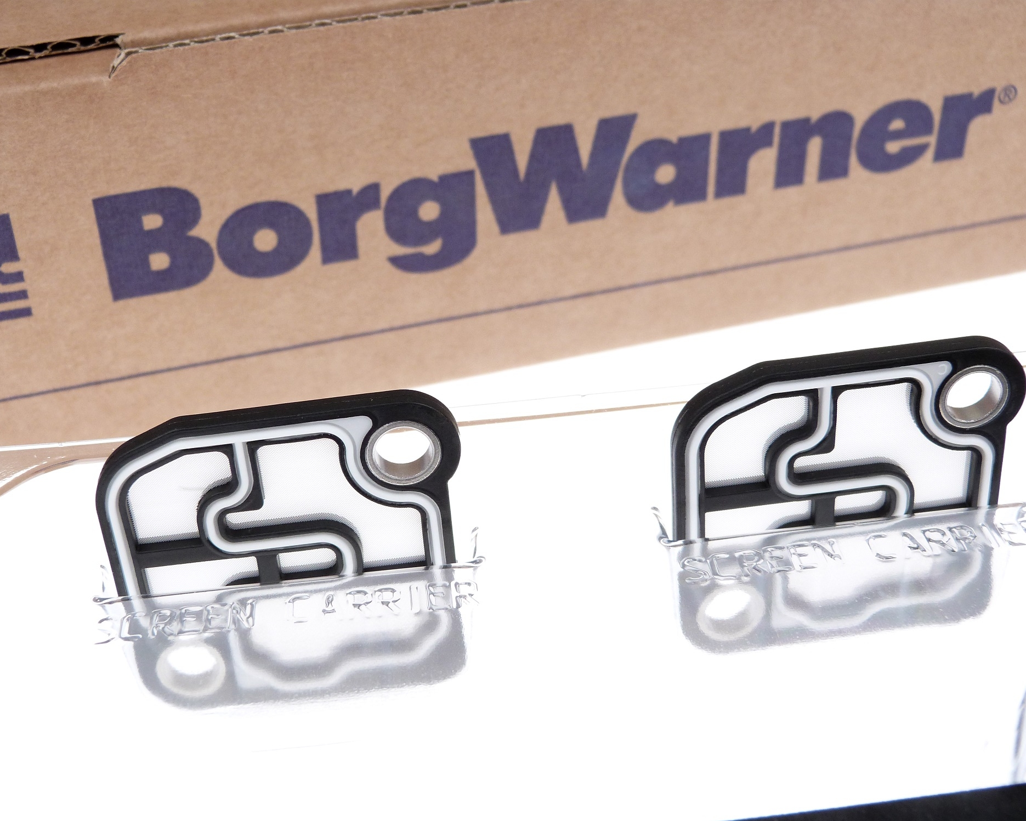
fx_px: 1458
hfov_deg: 38.8
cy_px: 411
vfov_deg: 31.5
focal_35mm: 48
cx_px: 518
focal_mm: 8.3
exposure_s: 1/160
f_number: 3.2
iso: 200
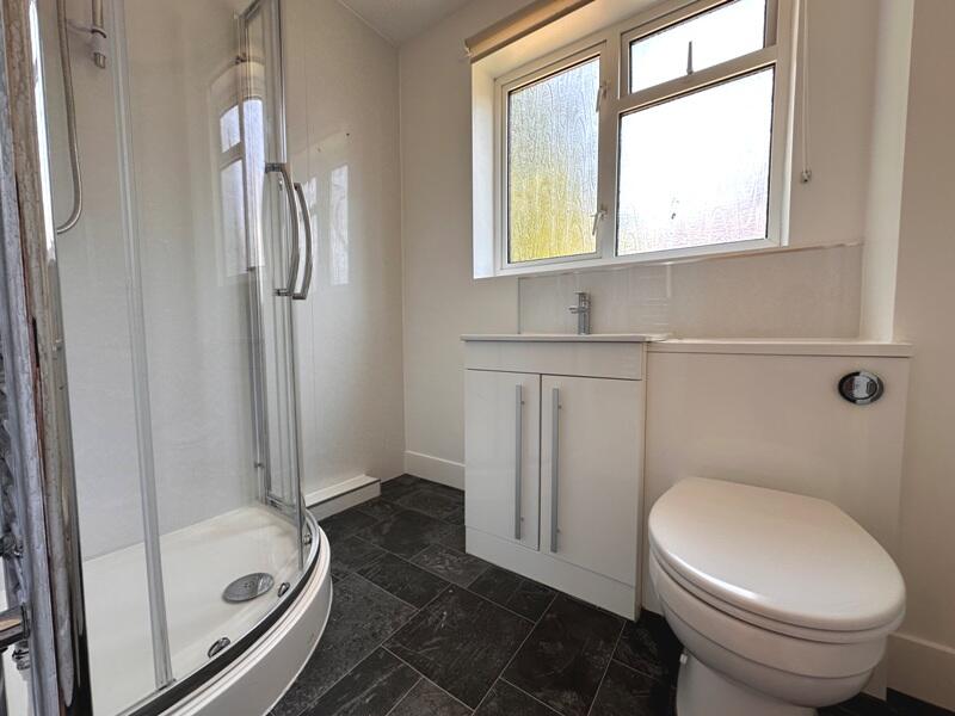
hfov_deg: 102.1
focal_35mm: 14
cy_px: 358
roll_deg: +0.7
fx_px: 386
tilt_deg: -3.7
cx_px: 478
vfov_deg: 85.7
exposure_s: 1/99
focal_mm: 2.22
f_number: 2.2
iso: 64
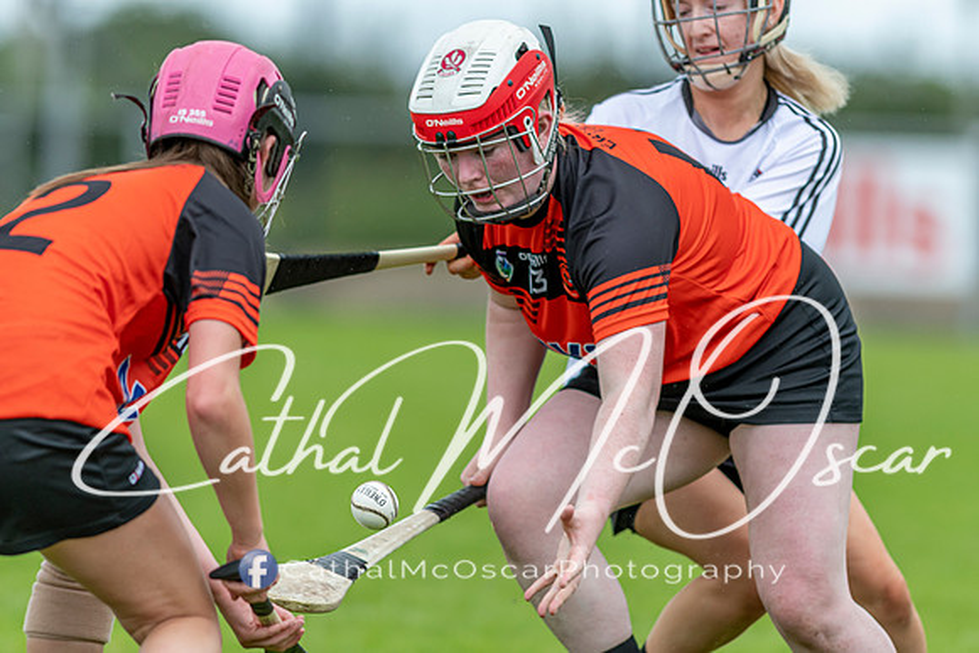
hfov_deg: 4.4
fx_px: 12717
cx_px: 490
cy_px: 326
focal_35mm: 468
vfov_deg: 2.9
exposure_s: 1/1000
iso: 200
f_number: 2.8
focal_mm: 300
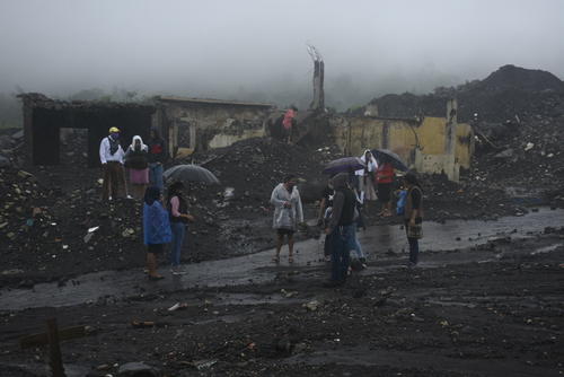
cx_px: 282
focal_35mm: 48
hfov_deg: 41.1
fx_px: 752
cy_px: 188
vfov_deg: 28.1
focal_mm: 32
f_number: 5.6
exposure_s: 1/320
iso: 250
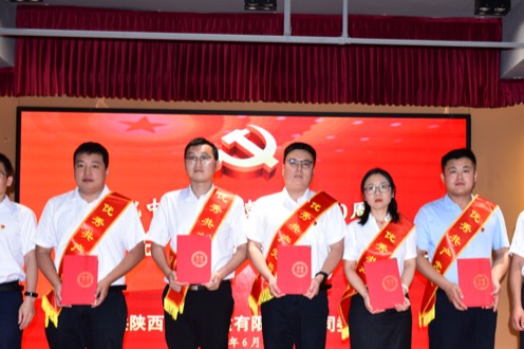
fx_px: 698
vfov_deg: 27.8
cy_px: 242
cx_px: 289
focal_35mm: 48
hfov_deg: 41.1
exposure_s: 1/100
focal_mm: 34
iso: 400
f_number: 3.5
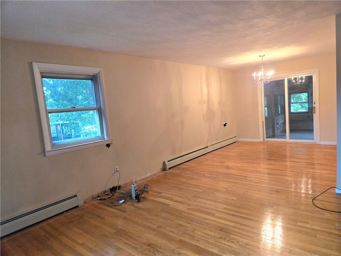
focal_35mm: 23
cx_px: 170
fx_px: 227
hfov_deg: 73.9
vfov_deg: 58.9
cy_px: 128
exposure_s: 1/120
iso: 640
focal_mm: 5.4
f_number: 1.8
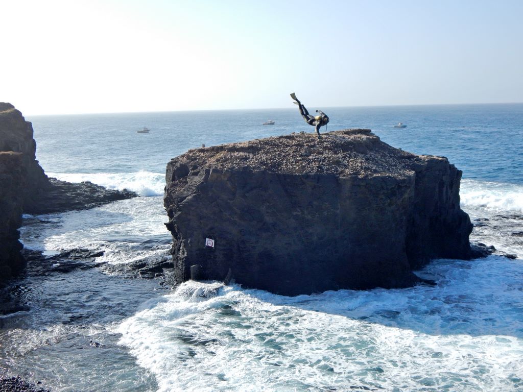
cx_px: 262
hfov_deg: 44.8
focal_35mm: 42
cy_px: 196
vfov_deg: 34.3
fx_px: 635
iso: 200
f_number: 7.1
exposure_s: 1/500
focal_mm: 7.7
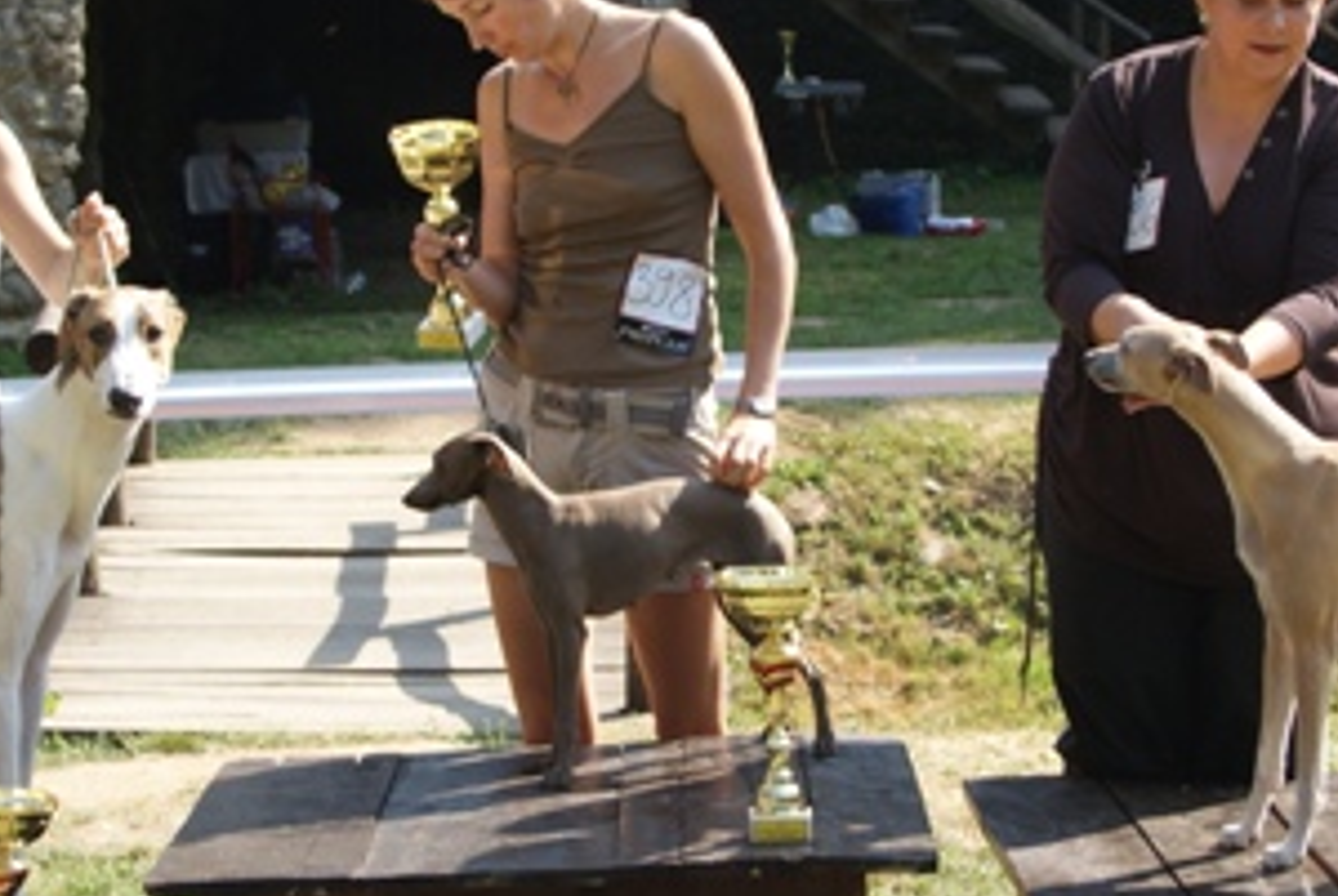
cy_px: 486
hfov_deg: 18.2
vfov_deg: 12.3
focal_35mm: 112
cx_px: 633
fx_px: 4171
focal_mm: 35
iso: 100
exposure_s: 1/125
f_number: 7.1
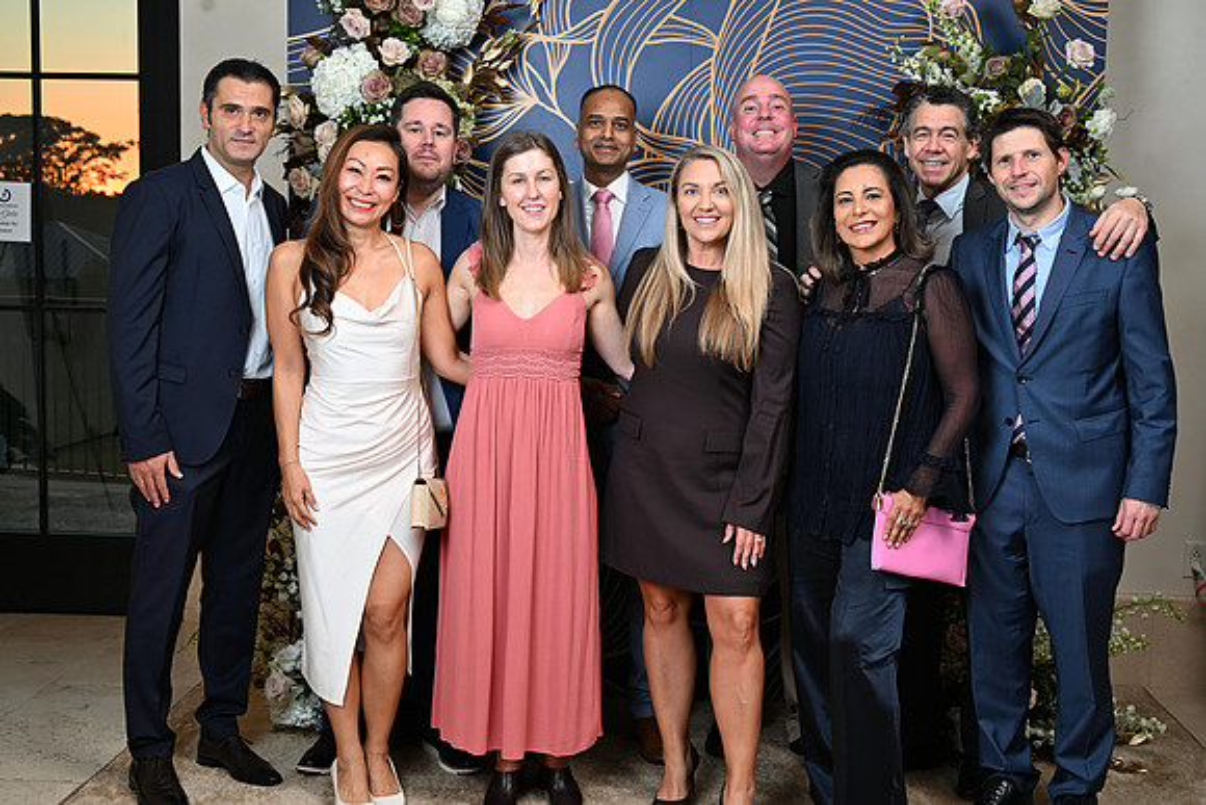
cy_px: 402
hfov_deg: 43.6
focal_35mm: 45
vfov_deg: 29.9
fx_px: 1508
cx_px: 603
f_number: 5.6
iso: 125
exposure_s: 1/125
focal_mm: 45
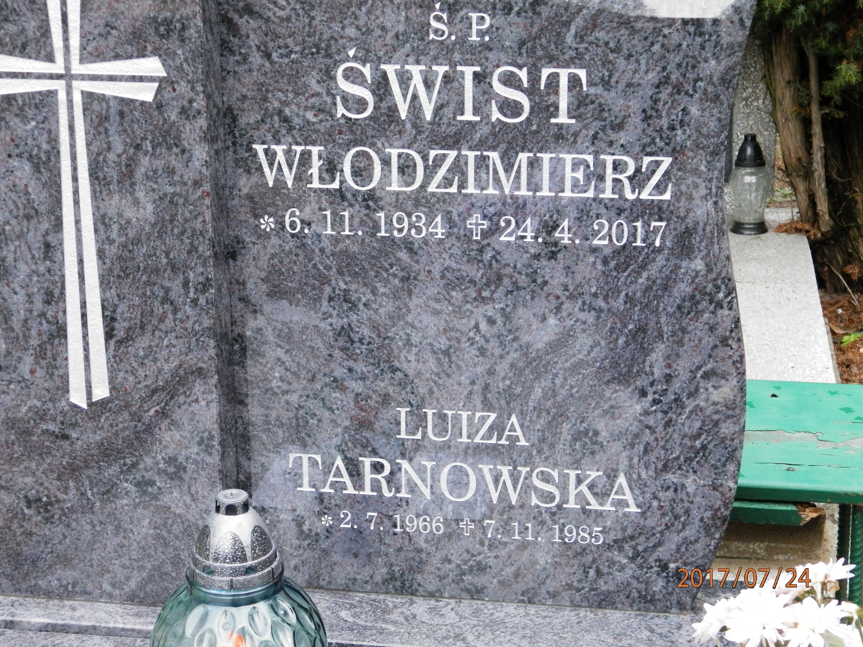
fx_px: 1695
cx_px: 432
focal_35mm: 68
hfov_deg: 28.6
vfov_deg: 21.6
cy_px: 324
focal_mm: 12.2
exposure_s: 1/50
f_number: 4
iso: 200
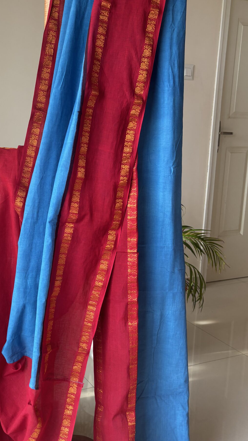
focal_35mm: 40
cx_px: 44
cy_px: 212
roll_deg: -1.7
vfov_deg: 50.5
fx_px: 468
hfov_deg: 28.9
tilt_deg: -11.0
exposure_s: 1/121
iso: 50
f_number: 1.6
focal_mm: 5.96
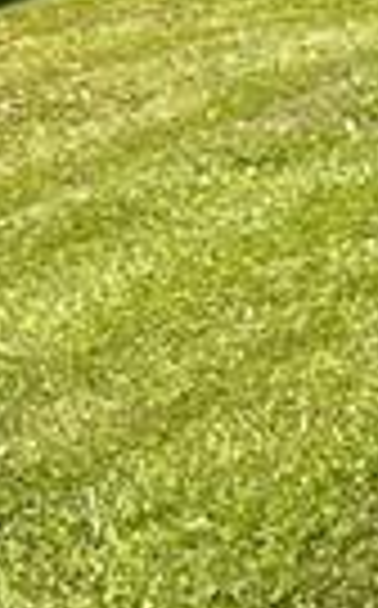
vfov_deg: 9.7
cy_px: -315
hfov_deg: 5.4
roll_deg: +1.6
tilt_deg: -2.5
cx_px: 1606
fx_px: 3456
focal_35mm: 209
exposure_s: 1/1647
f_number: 1.6
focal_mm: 5.1
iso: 50
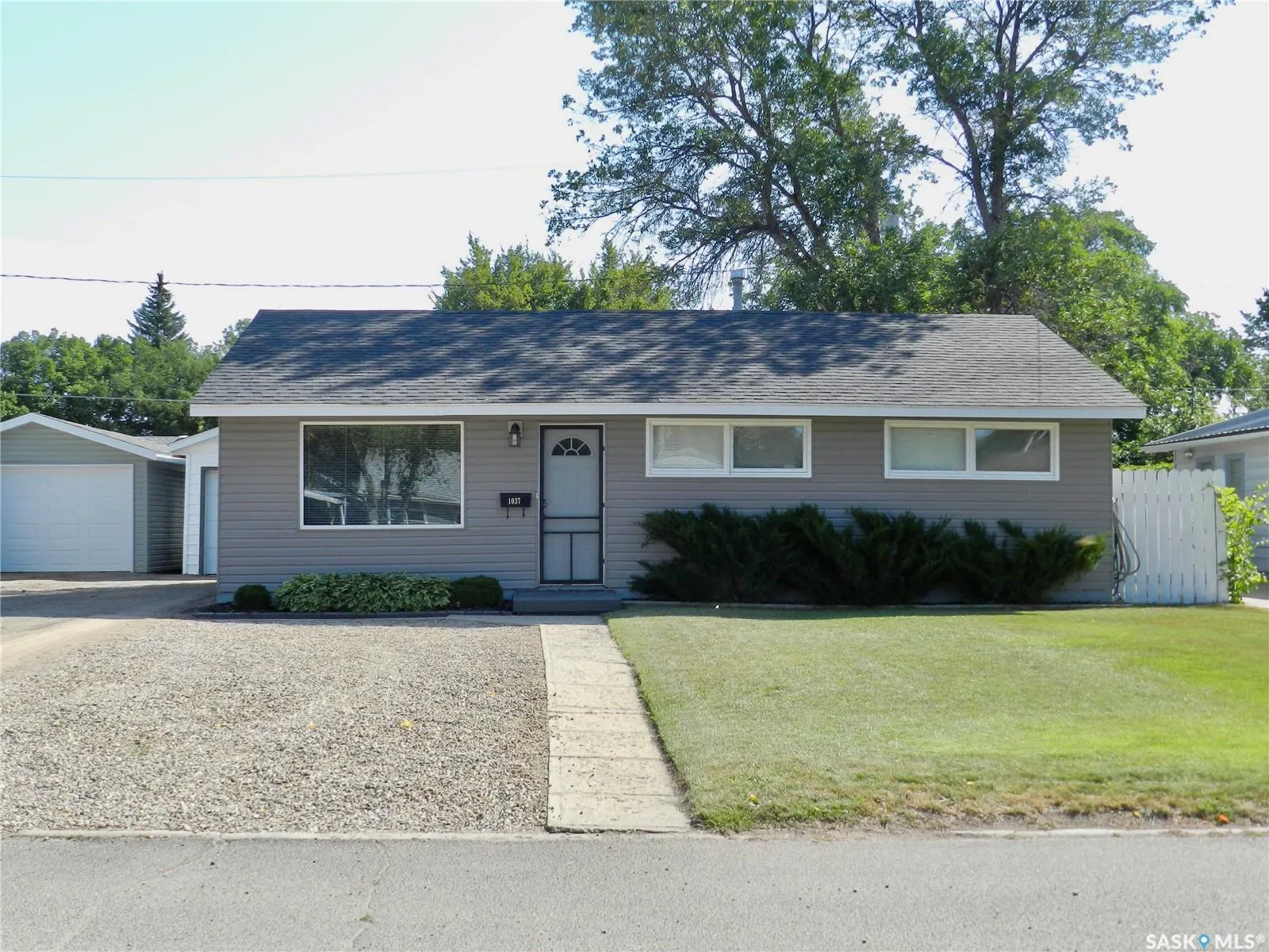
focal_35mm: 38
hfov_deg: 49.0
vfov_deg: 37.7
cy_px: 476
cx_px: 634
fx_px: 1393
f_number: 4
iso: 160
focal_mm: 6.7
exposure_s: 1/640
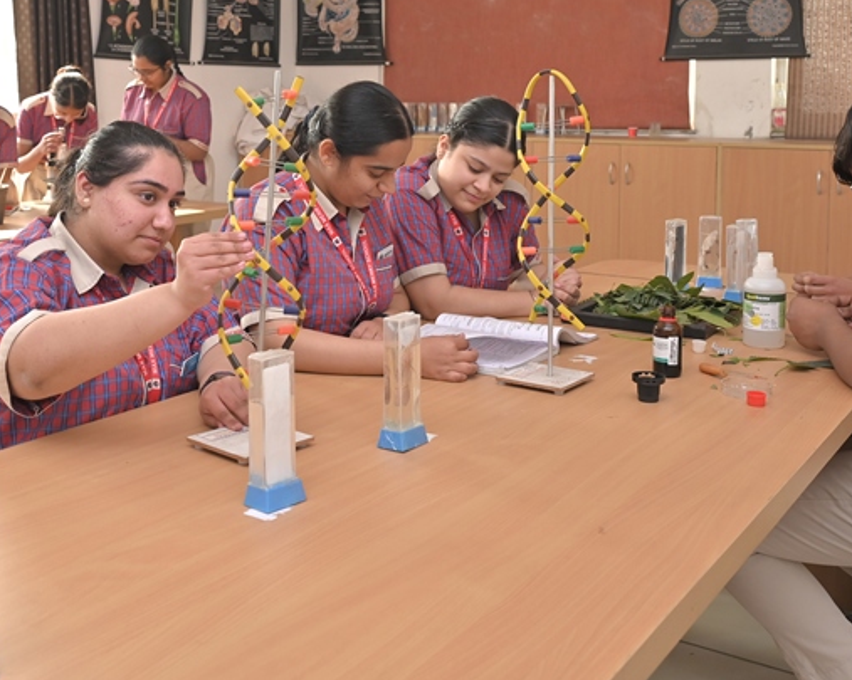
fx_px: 1084
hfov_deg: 42.8
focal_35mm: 43
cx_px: 366
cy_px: 160
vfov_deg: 34.1
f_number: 5
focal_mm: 24
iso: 1000
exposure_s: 1/125
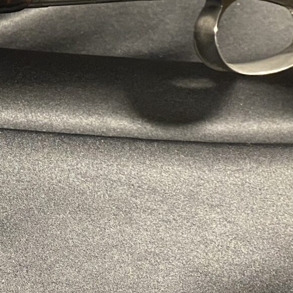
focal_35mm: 102
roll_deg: -2.2
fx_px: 977
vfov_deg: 16.3
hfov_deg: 15.2
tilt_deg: -10.0
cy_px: -64
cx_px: -197
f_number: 1.8
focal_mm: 4.25
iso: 640
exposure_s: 1/40
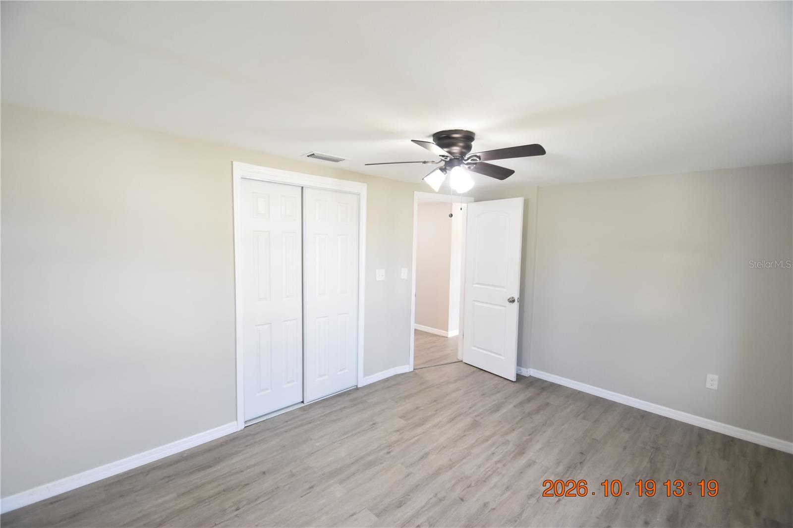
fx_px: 330
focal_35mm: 15
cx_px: 396
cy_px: 264
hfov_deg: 100.4
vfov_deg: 77.3
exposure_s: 1/60
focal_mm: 10
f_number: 3.5
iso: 800
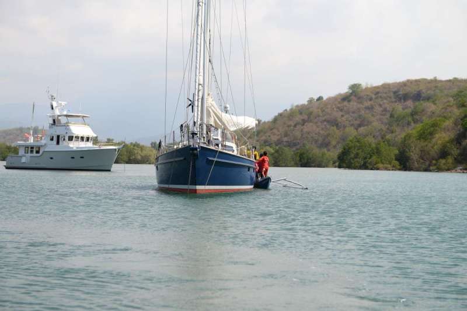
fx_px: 908
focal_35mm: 70
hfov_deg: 28.8
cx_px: 234
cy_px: 156
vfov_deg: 19.5
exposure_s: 1/800
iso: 100
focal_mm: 70
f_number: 4.5
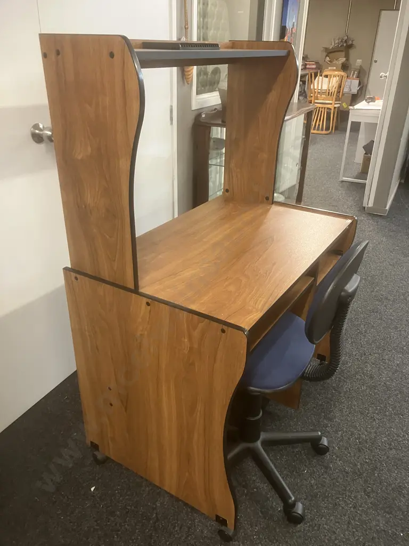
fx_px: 441
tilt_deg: -25.4
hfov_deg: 49.7
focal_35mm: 28
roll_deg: -2.8
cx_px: 204
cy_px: 273
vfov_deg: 63.4
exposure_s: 1/33
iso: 320
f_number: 1.8
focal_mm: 3.99
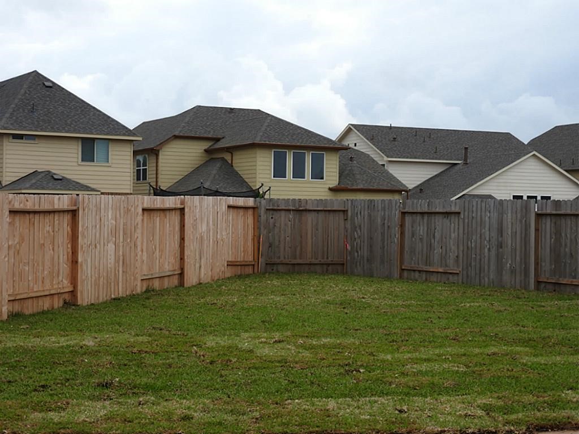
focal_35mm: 65
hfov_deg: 29.8
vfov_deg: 22.6
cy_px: 217
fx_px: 1087
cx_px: 290
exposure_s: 1/640
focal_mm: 11.6
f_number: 4.2
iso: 100
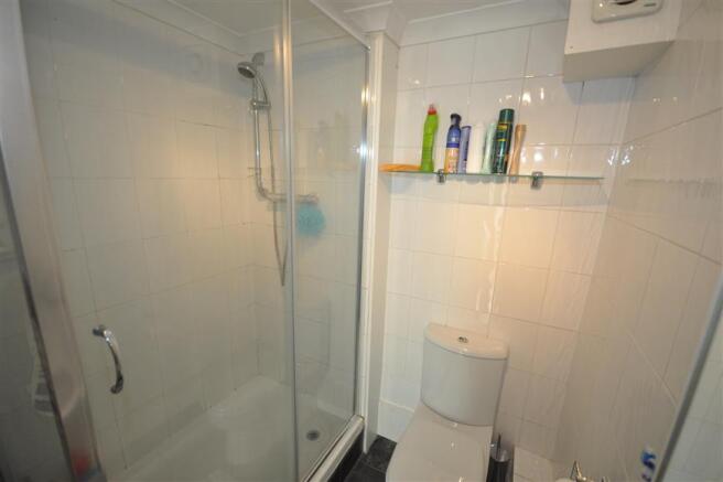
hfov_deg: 100.4
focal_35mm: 15
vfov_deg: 77.3
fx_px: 301
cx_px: 362
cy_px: 241
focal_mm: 10
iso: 800
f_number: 4
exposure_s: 1/60
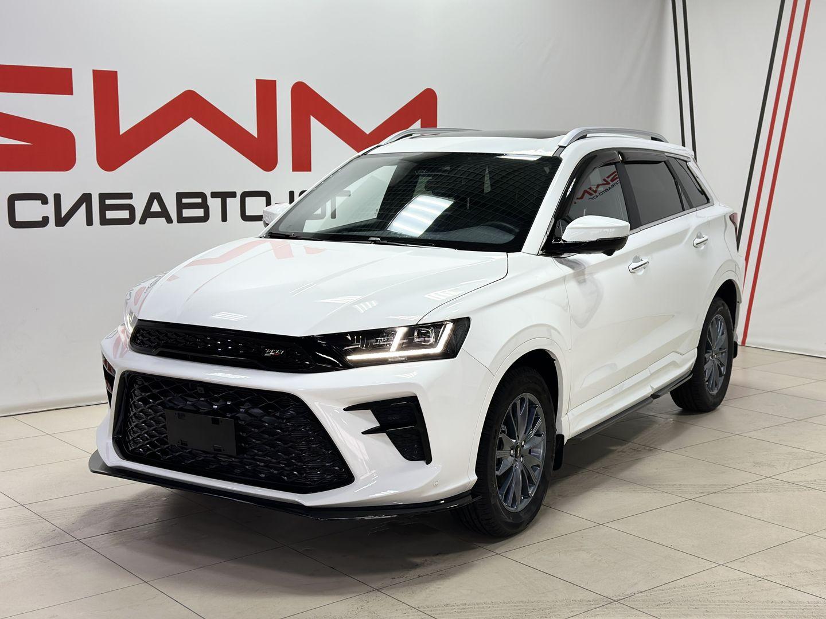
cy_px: 310
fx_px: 1145
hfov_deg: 39.7
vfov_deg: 30.3
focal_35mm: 48
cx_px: 413
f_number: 1.78
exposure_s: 1/141
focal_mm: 6.86
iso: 80
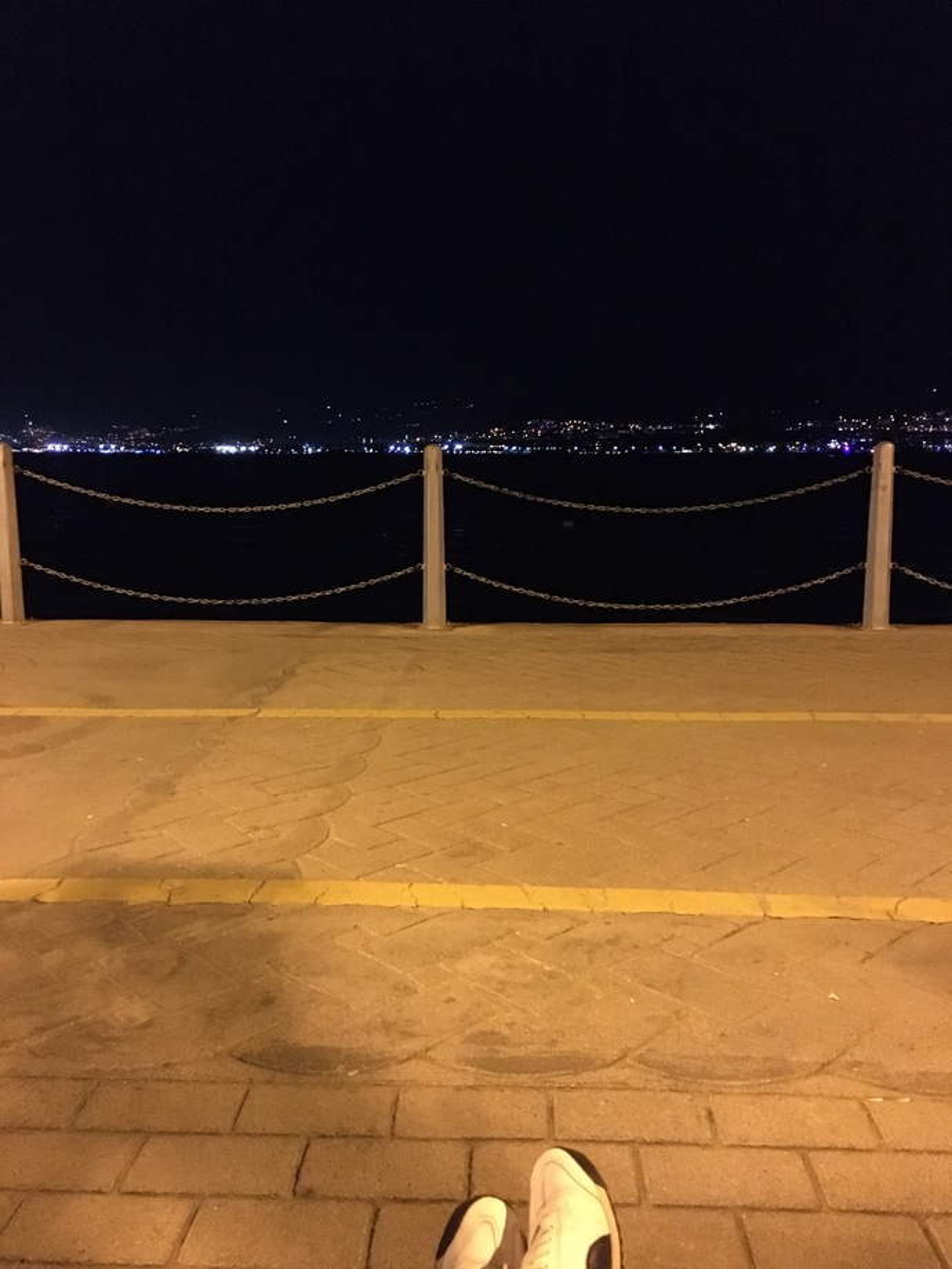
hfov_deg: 48.2
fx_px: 1063
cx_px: 476
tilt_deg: -9.7
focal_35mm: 29
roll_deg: +0.5
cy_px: 634
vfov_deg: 61.7
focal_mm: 4.15
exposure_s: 1/17
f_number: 2.2
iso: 1000
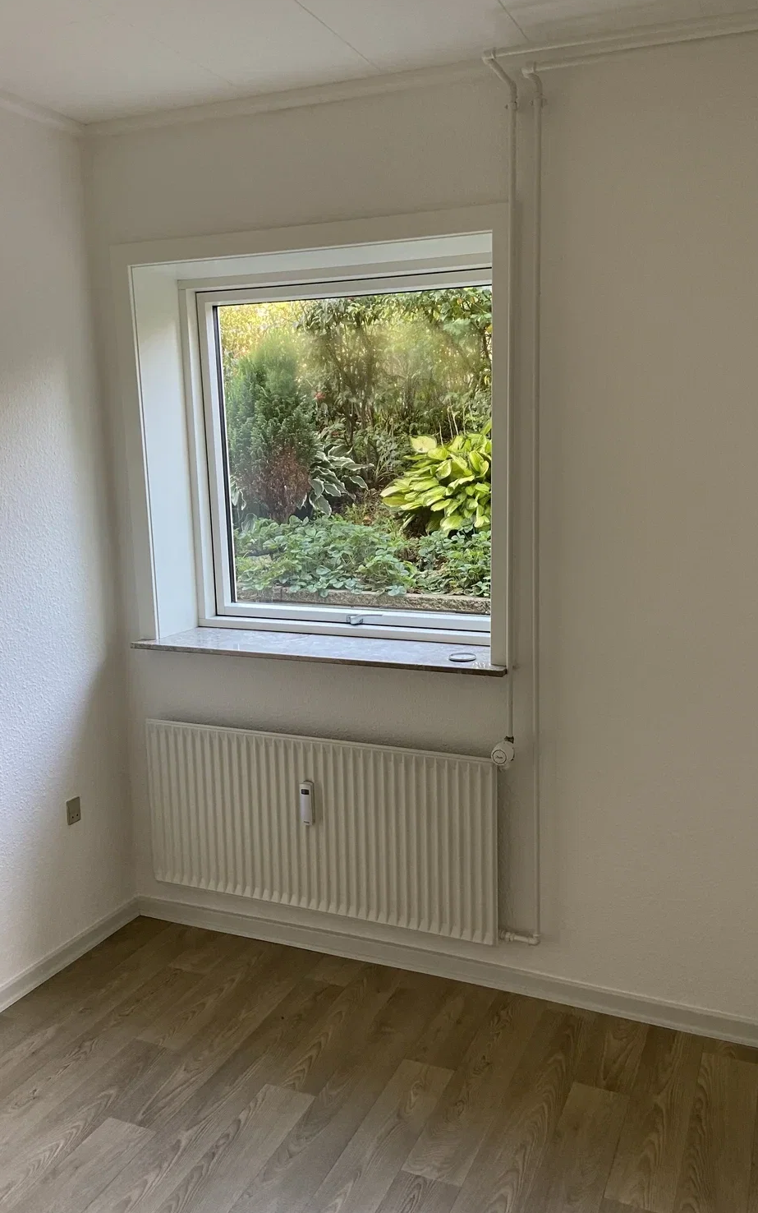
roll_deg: +1.5
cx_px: 426
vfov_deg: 66.5
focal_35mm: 28
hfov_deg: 44.5
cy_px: 597
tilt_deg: -8.5
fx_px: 925
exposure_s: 1/60
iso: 125
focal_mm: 4.25
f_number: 1.8
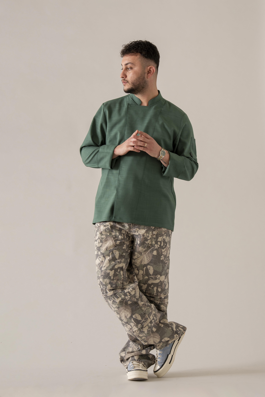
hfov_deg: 11.8
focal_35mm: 116
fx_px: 1280
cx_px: 132
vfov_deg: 17.6
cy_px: 198
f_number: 11
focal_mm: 116
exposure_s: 1/160
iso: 320
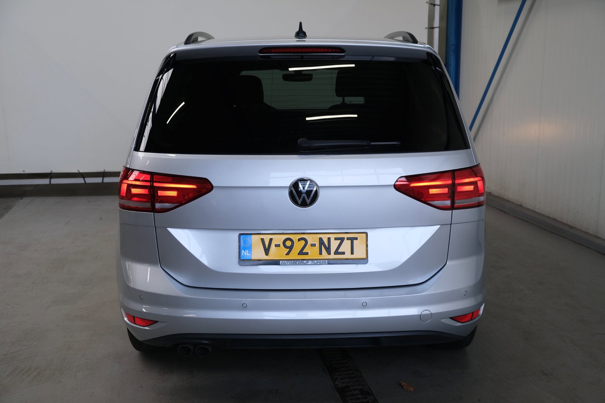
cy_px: 202
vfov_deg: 35.0
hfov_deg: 50.7
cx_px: 302
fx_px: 639
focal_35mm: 38
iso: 320
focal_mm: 25.4
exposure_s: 1/105
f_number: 4
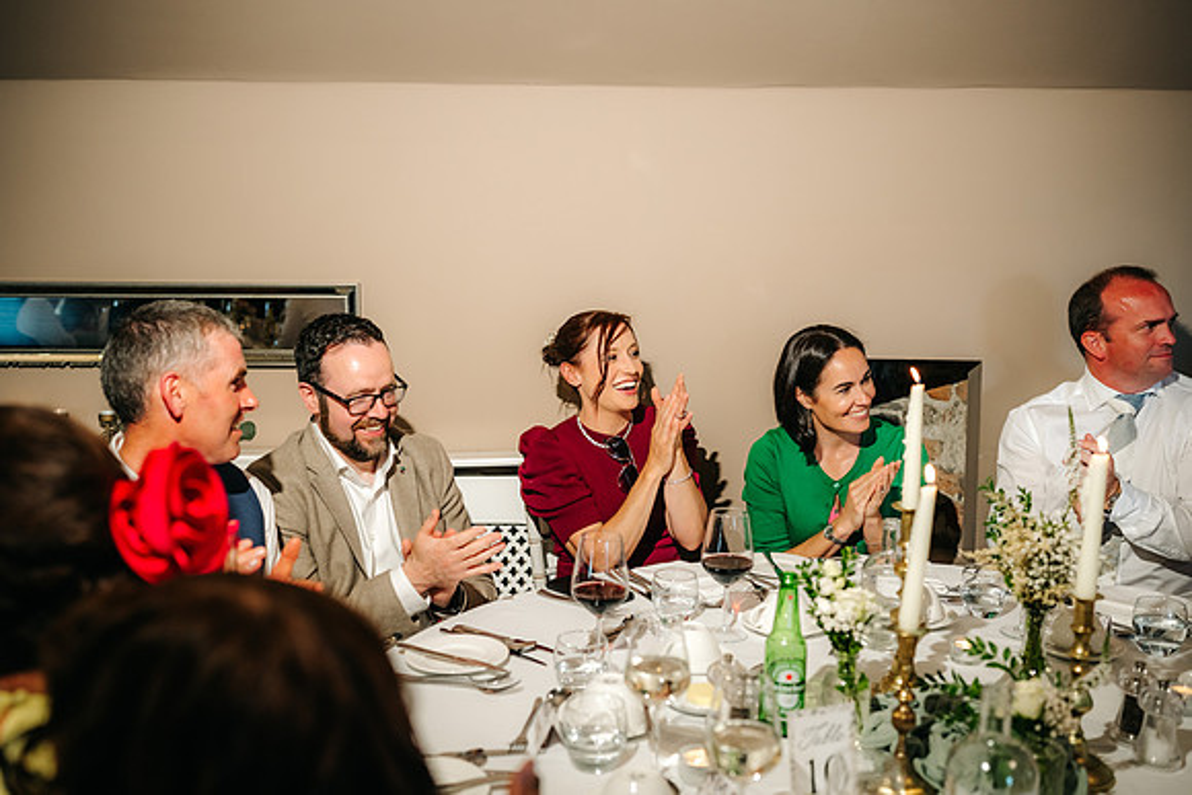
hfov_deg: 54.4
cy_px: 398
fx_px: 1159
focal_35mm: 35
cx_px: 596
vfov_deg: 37.9
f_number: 2.5
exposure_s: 1/200
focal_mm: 35
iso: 640
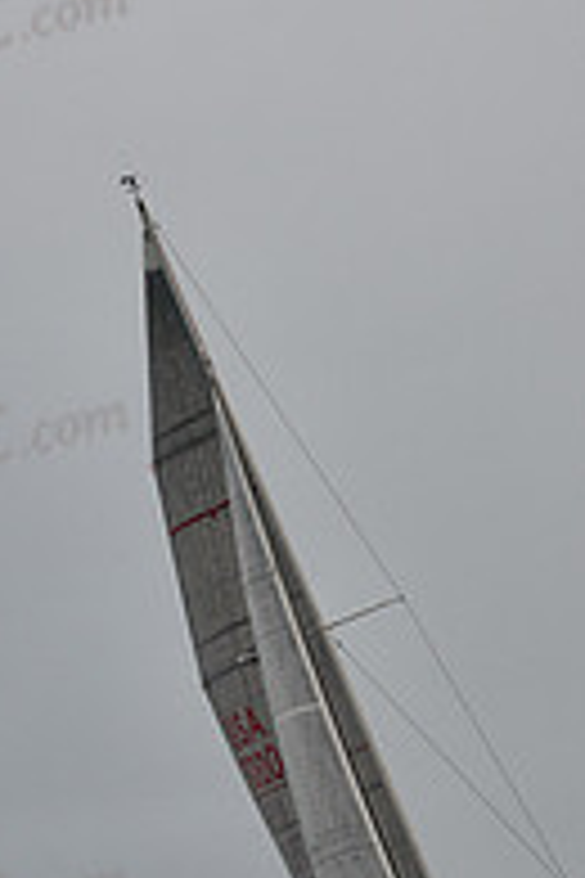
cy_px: 653
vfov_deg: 7.7
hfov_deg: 5.1
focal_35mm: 268
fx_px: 6532
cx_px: 362
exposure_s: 1/500
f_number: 2.8
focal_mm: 90
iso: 400
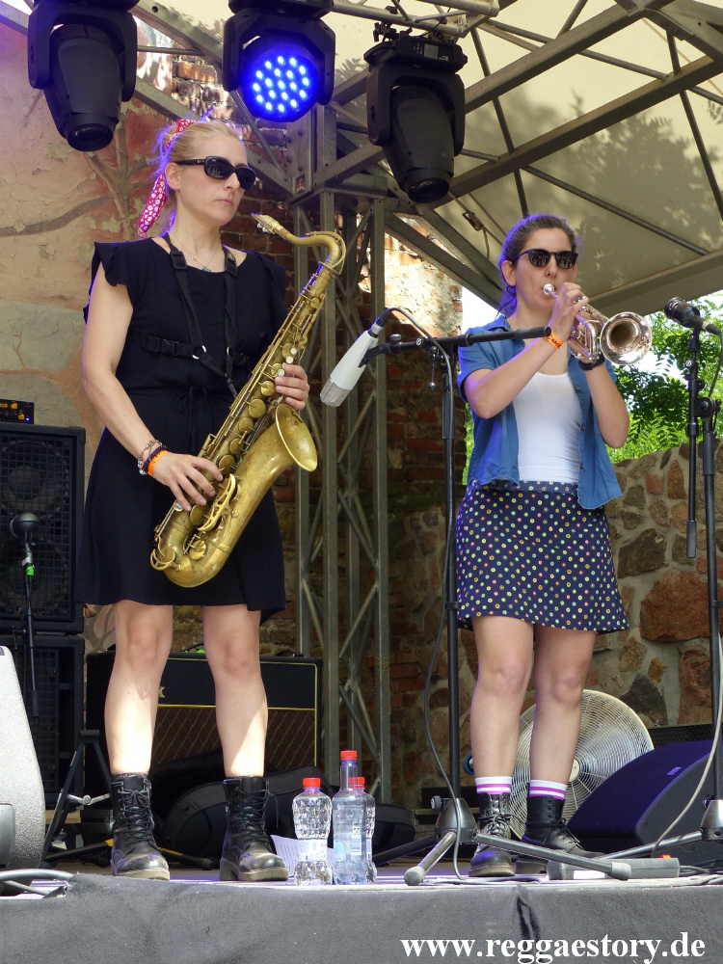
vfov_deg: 29.4
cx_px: 362
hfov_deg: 22.3
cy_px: 482
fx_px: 1838
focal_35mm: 66
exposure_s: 1/160
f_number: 4
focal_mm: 11.9
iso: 100
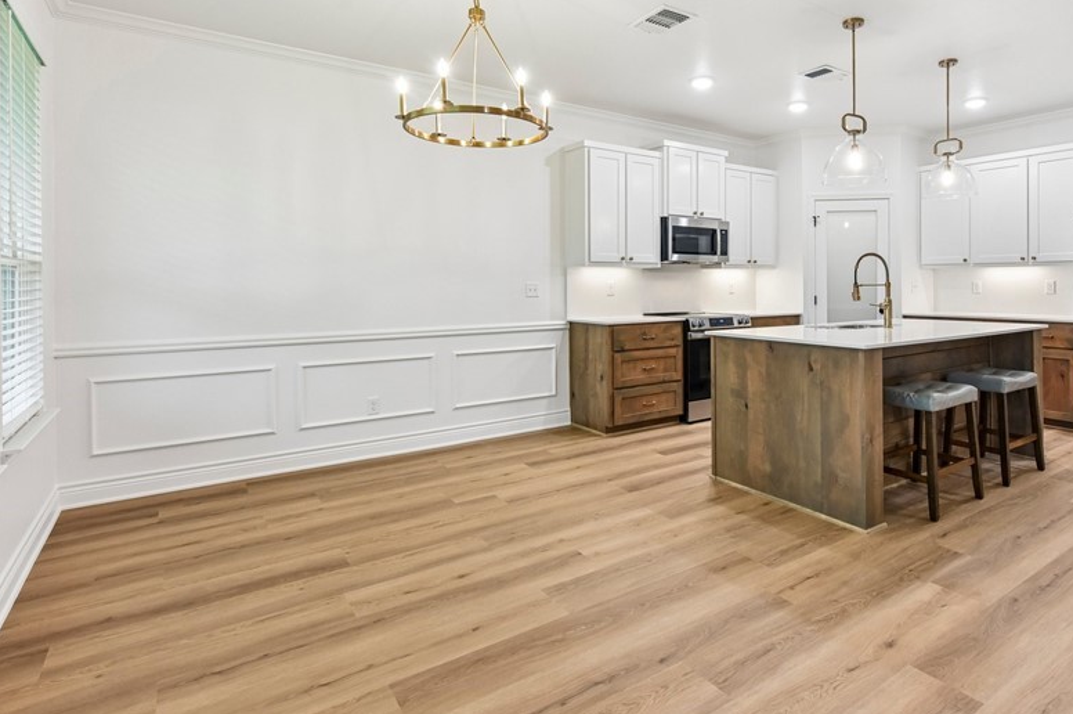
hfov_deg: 80.4
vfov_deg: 58.7
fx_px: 625
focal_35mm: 21
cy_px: 269
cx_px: 637
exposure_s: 1/15
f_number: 8
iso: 280
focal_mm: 15
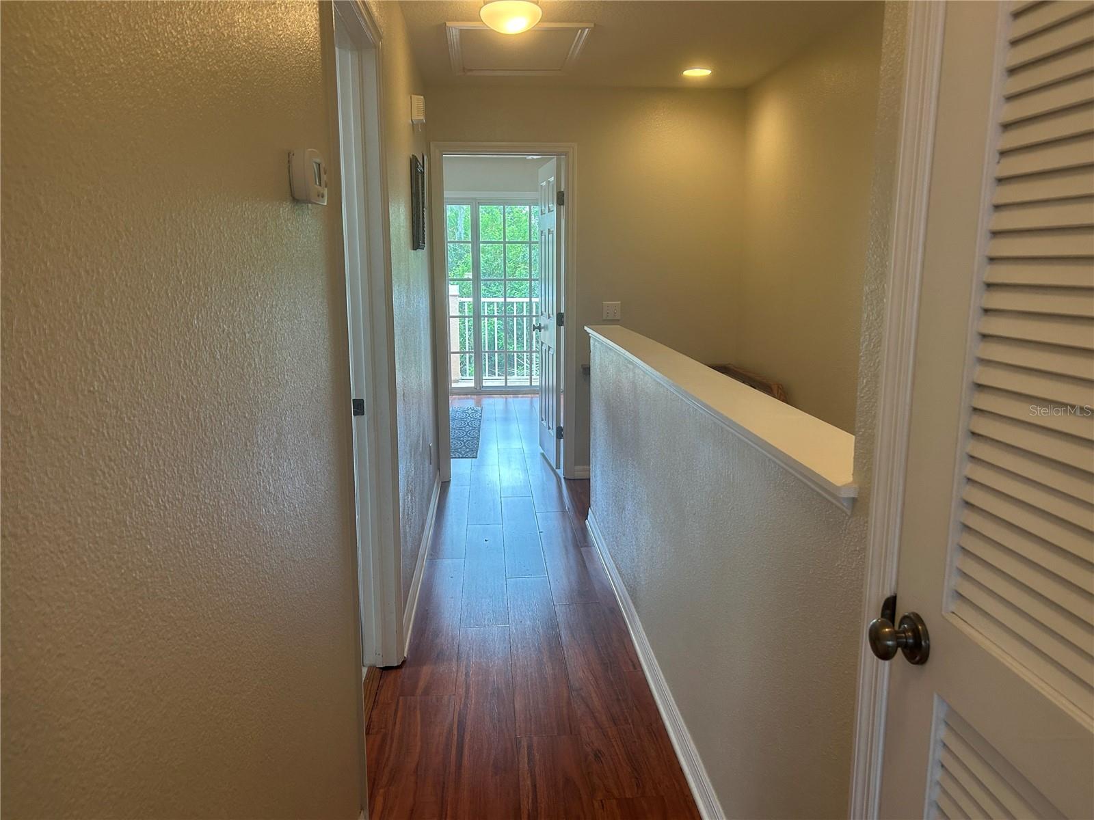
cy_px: 410
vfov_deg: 53.1
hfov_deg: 67.3
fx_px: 822
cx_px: 547
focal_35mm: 26
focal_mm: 5.7
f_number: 1.5
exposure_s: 1/120
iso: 125
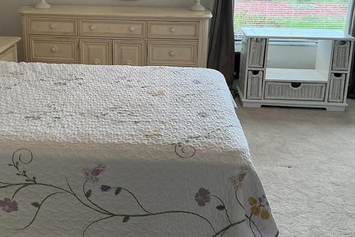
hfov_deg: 38.6
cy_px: 73
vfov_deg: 26.3
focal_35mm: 51
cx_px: 128
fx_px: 503
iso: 40
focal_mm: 3
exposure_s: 1/120
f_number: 1.8
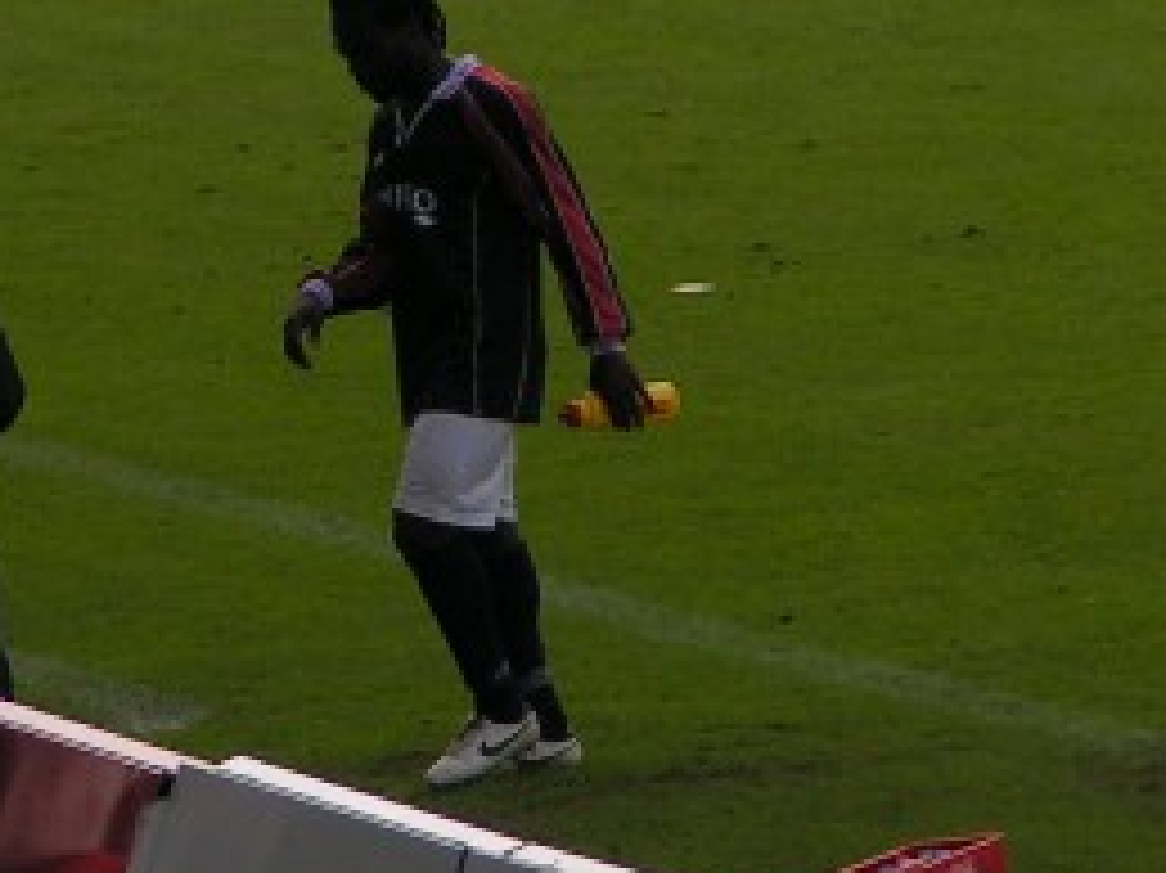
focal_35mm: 800
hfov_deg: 2.5
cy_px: 194
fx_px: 26935
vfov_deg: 1.9
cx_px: 230
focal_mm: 39.6
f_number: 3.5
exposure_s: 1/800
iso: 50
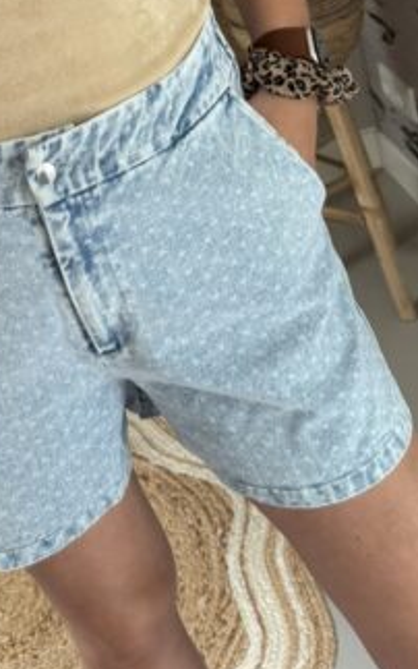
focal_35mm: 63
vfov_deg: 29.6
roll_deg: +15.1
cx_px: 27
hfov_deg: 20.2
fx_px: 1148
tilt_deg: -39.7
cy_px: -48
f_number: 1.78
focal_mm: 6.76
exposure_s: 1/64
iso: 200
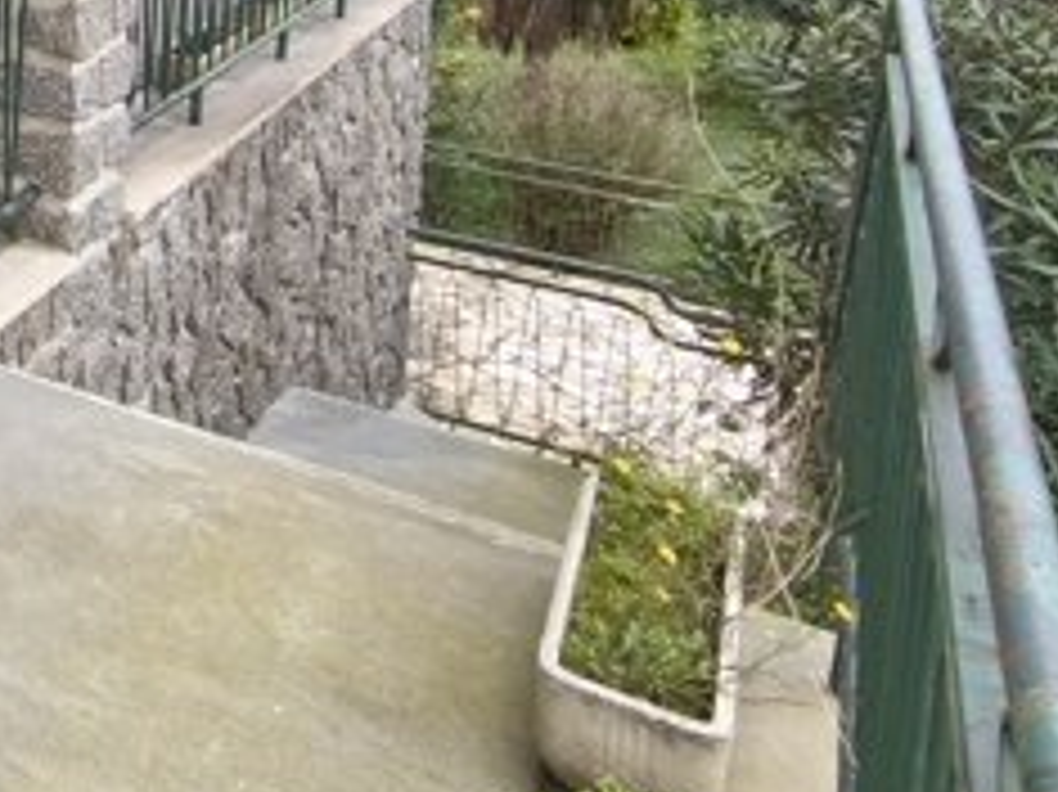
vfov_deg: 25.4
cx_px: -554
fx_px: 1558
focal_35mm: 51
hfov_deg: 26.4
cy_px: -176
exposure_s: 1/100
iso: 64
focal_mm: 1.91
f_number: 2.2
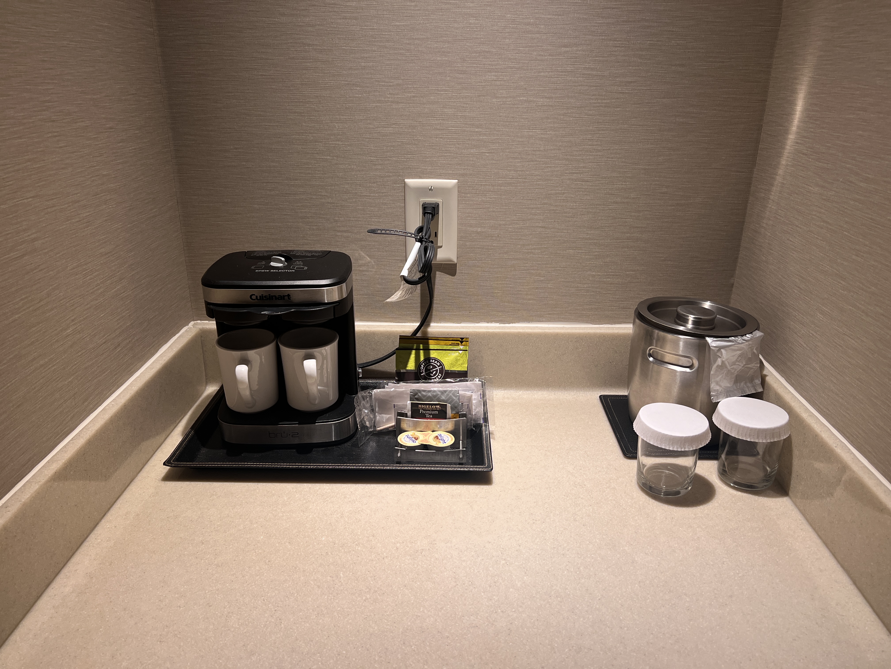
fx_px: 669
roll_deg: -0.3
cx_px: 446
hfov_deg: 67.3
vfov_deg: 53.1
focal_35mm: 26
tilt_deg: -21.6
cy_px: 334
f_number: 1.5
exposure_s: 1/120
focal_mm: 5.7
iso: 100
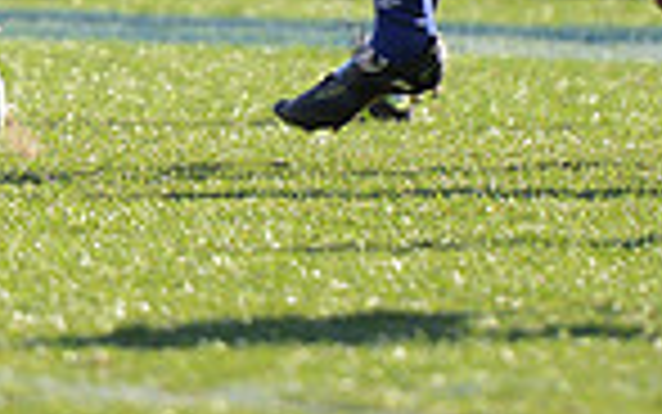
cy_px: -349
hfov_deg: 2.7
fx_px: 14150
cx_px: -410
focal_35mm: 784
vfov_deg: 1.7
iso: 320
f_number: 2.8
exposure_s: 1/800
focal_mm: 195
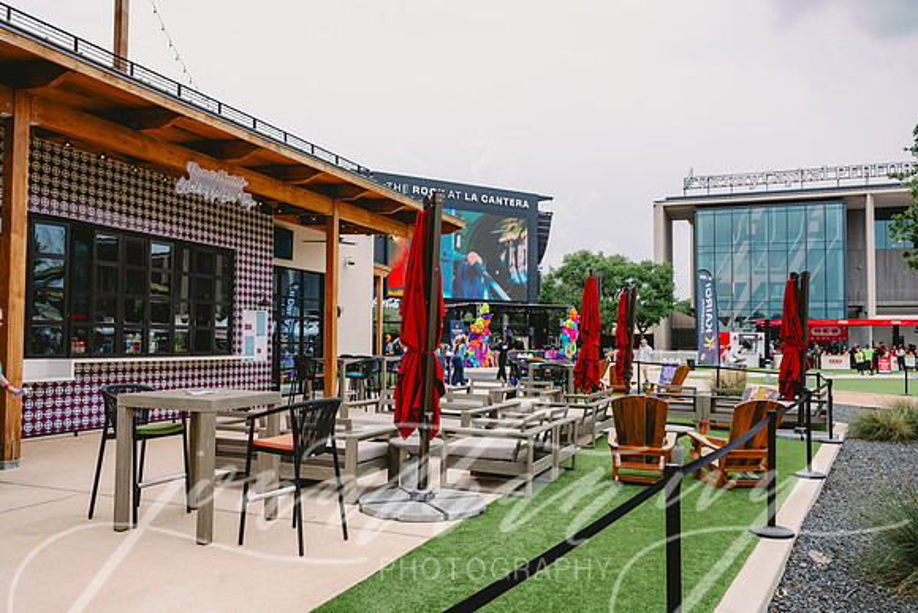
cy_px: 306
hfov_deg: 63.6
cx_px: 459
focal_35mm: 29
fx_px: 740
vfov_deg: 45.0
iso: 250
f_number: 5
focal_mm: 29
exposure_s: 1/800
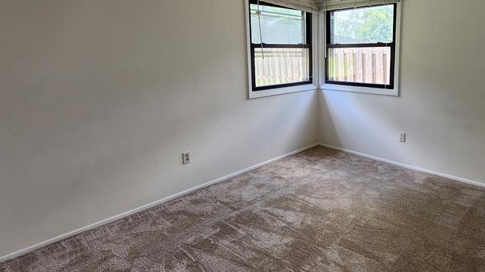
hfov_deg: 81.9
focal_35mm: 21
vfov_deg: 52.6
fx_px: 270
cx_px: 310
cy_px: 94
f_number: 2.2
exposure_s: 1/60
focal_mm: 2.2
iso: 64
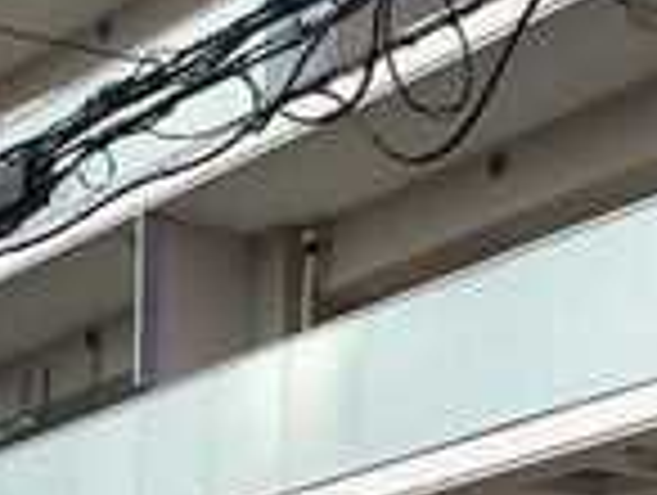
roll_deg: -0.3
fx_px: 2700
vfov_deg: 10.5
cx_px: 439
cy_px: 356
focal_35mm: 142
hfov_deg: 13.9
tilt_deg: +14.4
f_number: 2.2
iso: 25
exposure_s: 1/1789
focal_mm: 4.15
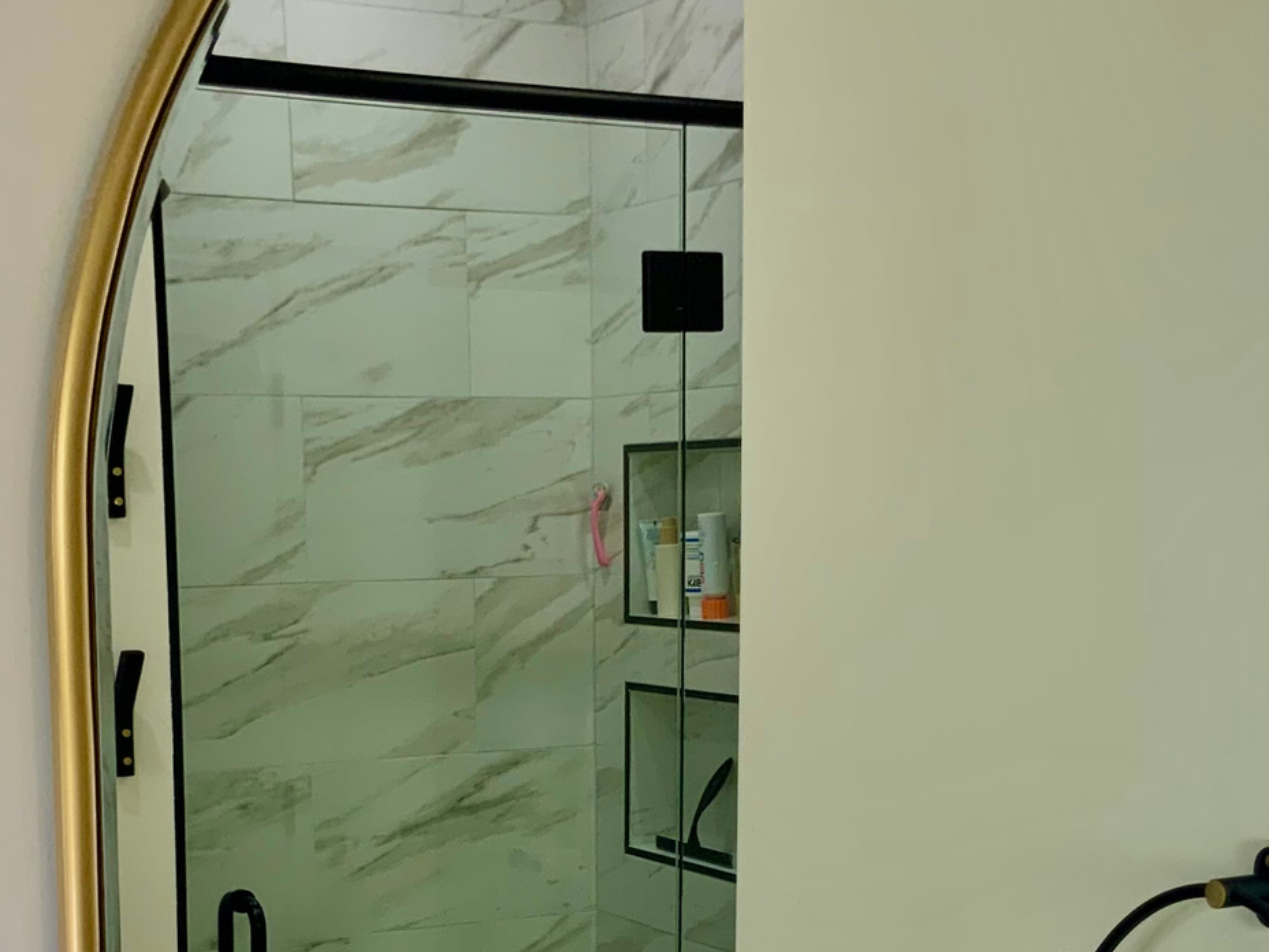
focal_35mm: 64
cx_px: 476
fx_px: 2346
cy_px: 901
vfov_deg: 22.2
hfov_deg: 30.1
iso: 20
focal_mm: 3
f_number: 1.8
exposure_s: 1/120
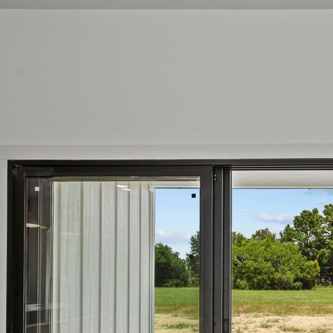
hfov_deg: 40.3
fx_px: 414
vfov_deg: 41.7
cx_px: 305
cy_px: 273
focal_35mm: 38
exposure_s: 1/15
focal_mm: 16
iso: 200
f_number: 8
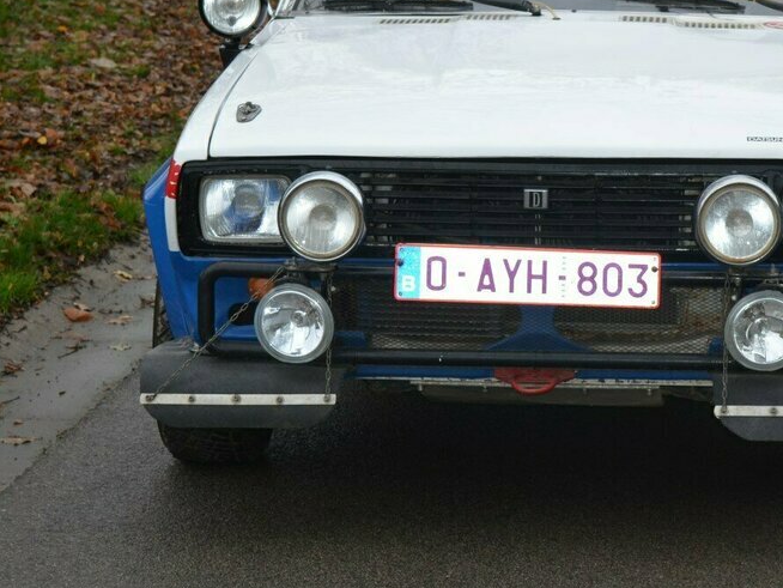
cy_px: 175
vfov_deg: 11.2
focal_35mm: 132
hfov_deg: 14.9
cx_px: 506
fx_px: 2987
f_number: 5.6
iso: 280
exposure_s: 1/125
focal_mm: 50
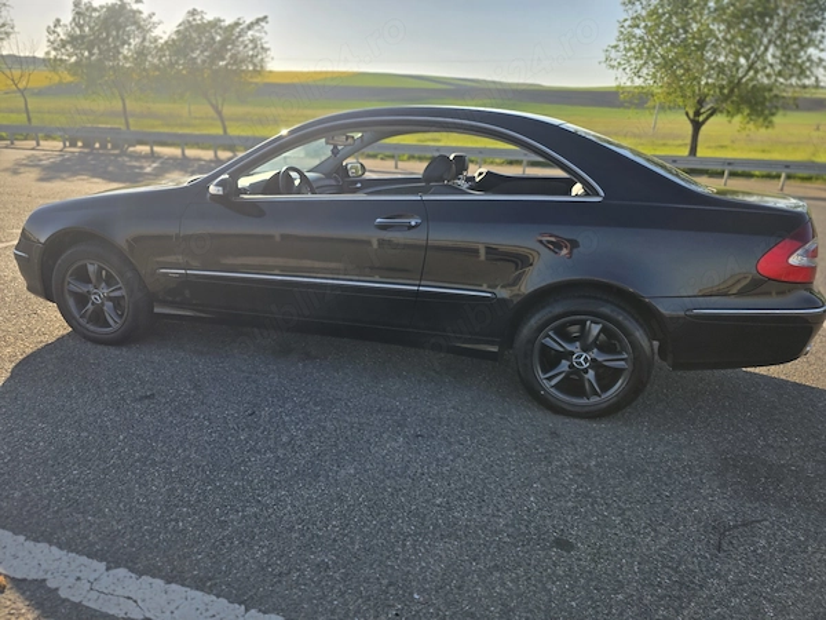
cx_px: 413
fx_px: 549
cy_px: 310
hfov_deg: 73.9
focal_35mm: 23
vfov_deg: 58.9
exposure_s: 1/5153
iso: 80
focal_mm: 6.3
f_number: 1.7
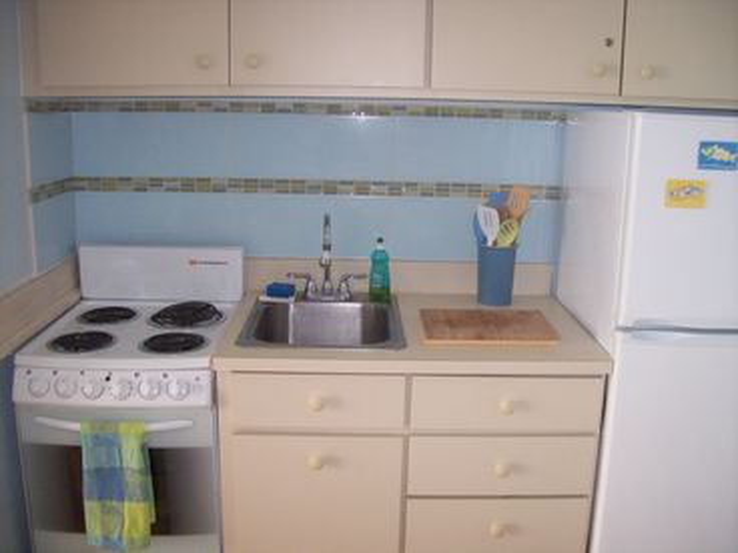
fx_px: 768
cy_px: 276
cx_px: 369
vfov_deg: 39.7
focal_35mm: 36
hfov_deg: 51.4
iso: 140
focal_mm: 6
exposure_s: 1/64
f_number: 2.7
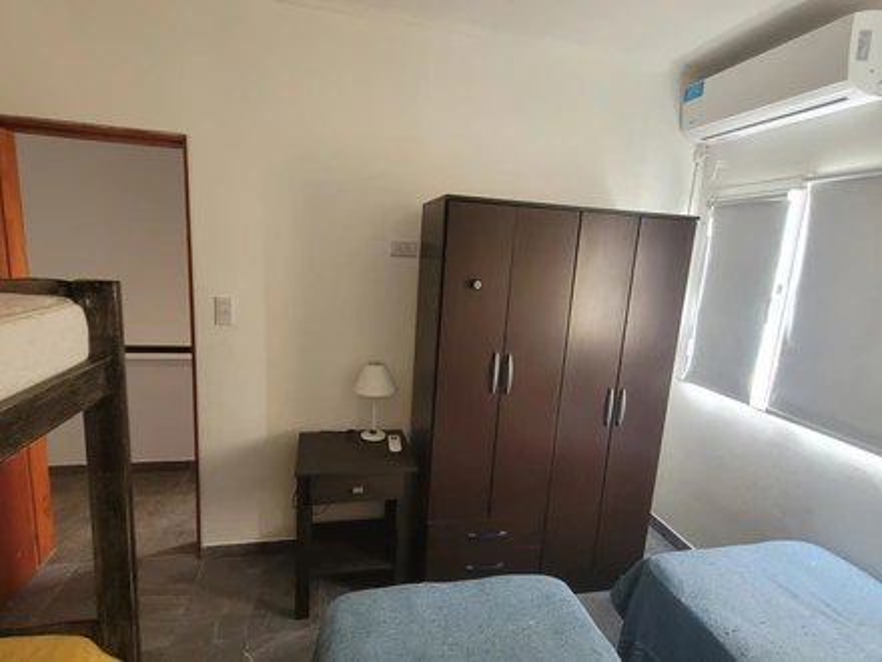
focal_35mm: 13
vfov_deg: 89.9
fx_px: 331
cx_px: 441
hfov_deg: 106.2
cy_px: 331
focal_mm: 1.74
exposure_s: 1/50
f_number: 2.2
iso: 250
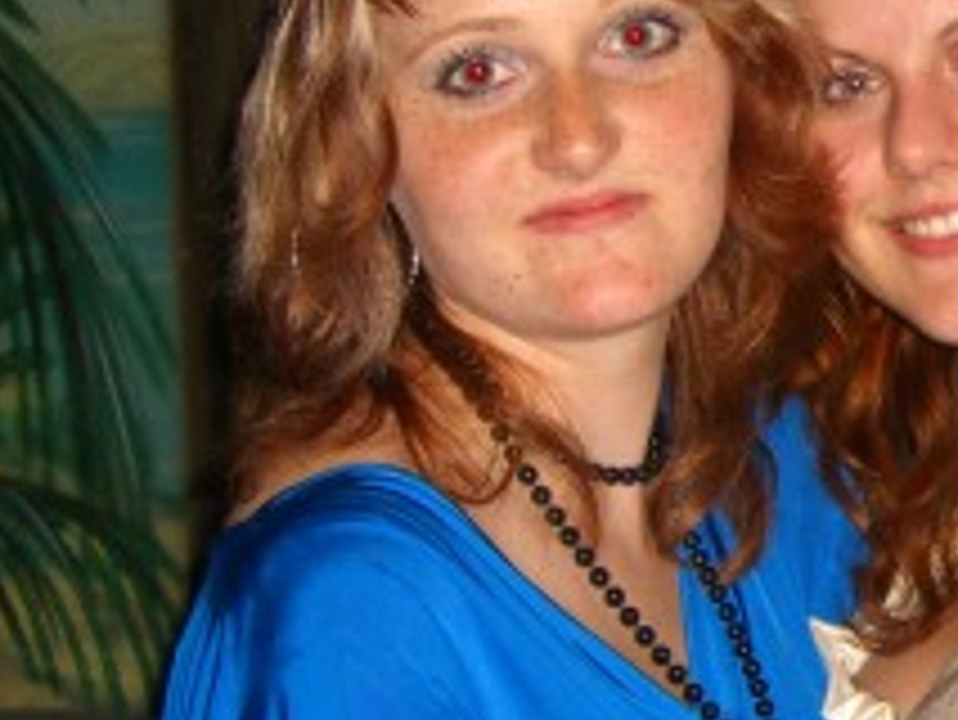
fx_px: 2963
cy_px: 459
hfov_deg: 17.7
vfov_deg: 13.8
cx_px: 1084
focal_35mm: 107
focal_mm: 7.9
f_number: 2.8
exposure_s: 1/60
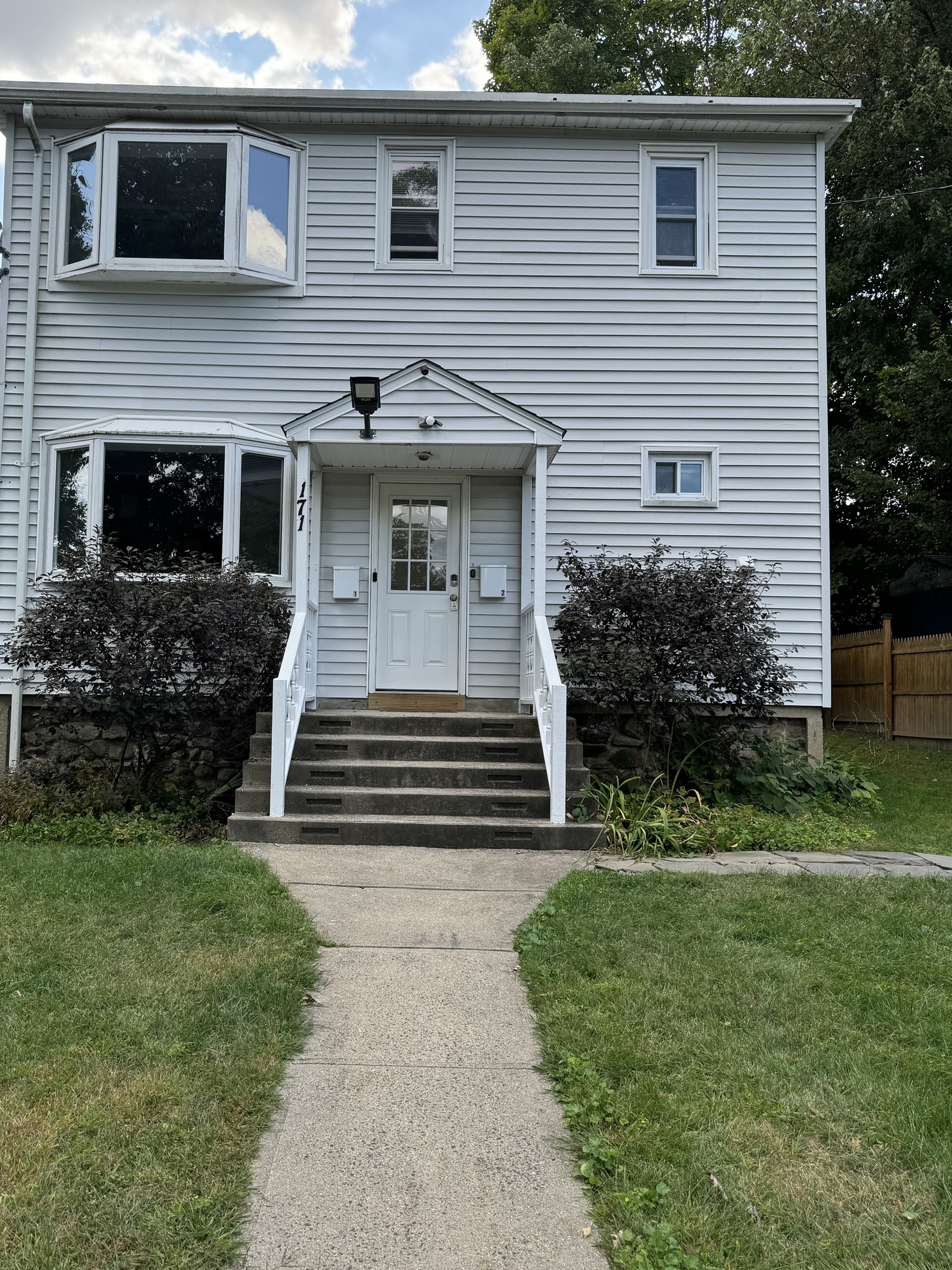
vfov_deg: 63.4
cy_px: 624
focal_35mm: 28
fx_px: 1027
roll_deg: -0.7
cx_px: 404
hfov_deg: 49.6
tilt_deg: +3.9
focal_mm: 6.76
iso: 80
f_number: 1.78
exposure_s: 1/832
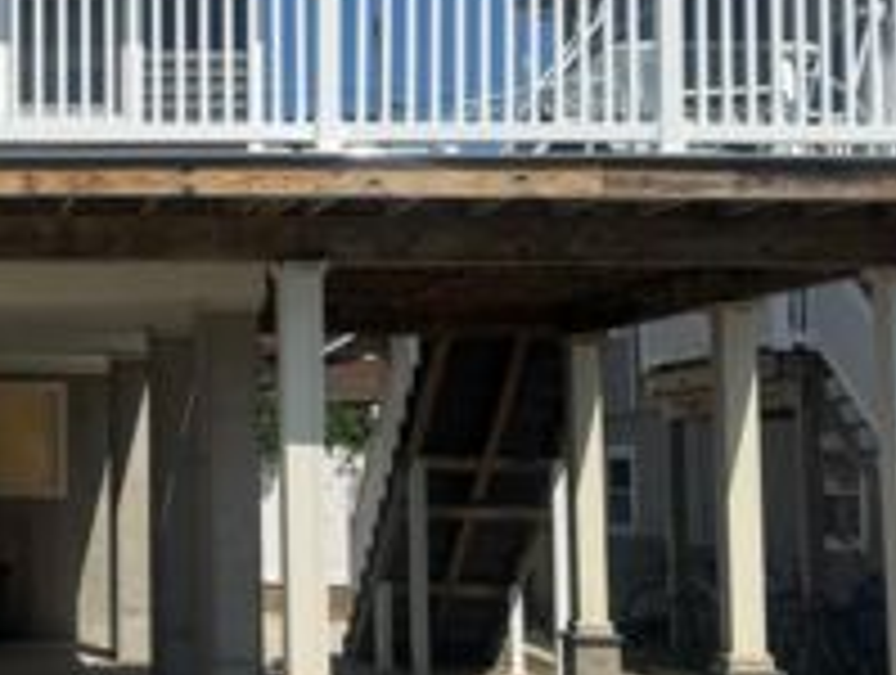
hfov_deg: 23.4
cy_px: 288
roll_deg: -0.7
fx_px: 1997
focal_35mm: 77
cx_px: -149
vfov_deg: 19.2
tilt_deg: +4.7
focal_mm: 6.76
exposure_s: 1/7937
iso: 80
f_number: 1.78
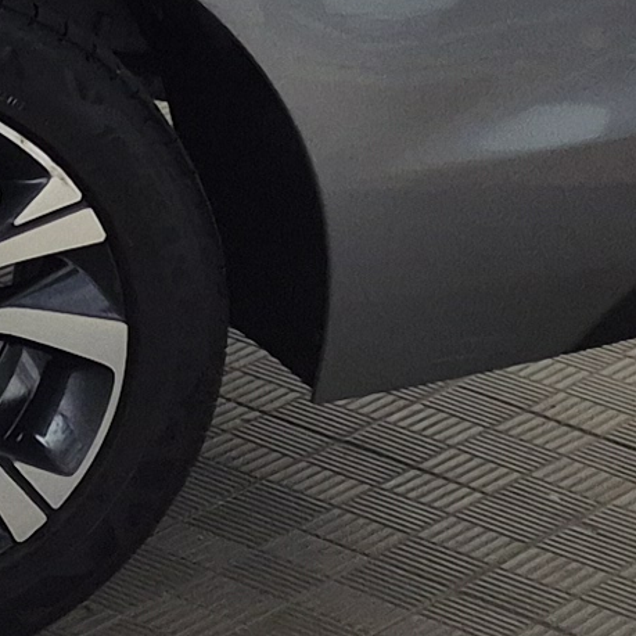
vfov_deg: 9.6
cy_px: -356
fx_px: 3679
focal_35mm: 177
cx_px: -1502
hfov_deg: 8.0
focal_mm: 5.4
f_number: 1.8
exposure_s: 1/359
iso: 50
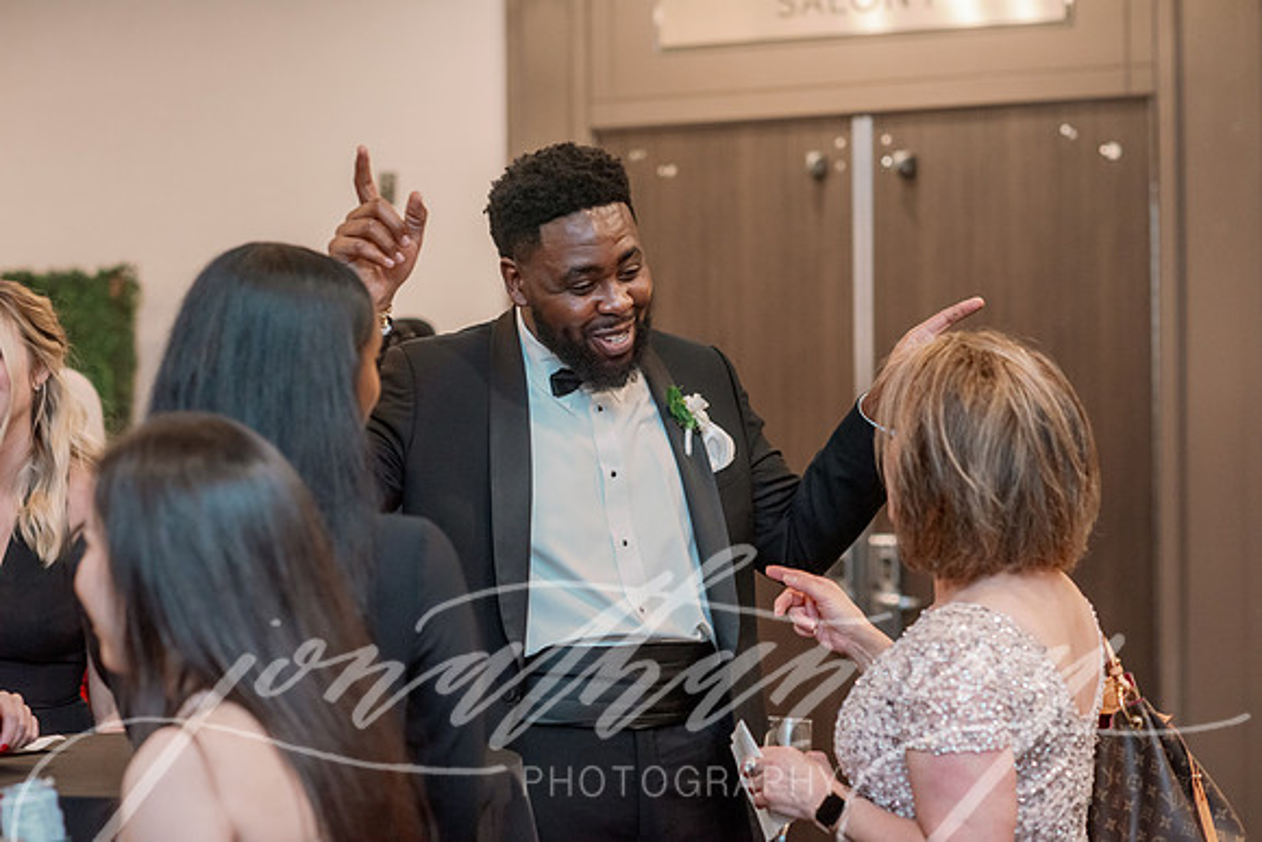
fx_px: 2980
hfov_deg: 23.9
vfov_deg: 16.1
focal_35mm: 85
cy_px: 421
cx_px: 631
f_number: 3.5
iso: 1600
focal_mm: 85
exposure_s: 1/200
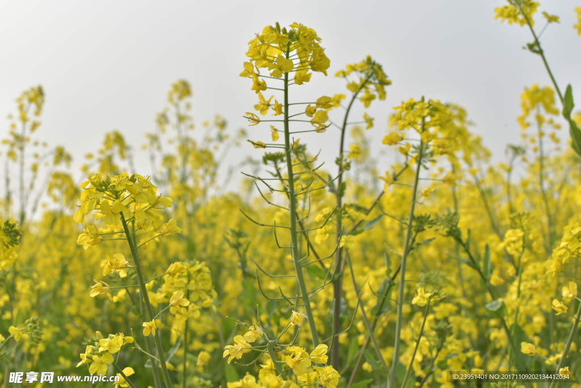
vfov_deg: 25.8
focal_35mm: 52
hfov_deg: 37.8
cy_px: 194
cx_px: 290
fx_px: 847
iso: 100
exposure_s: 1/640
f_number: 5.6
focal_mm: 35
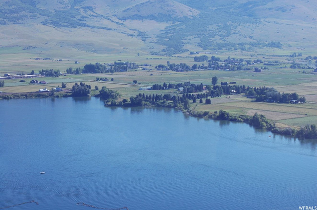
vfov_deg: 16.5
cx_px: 158
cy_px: 105
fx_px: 725
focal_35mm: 82
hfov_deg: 24.7
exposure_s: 1/250
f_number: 8
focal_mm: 55
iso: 200
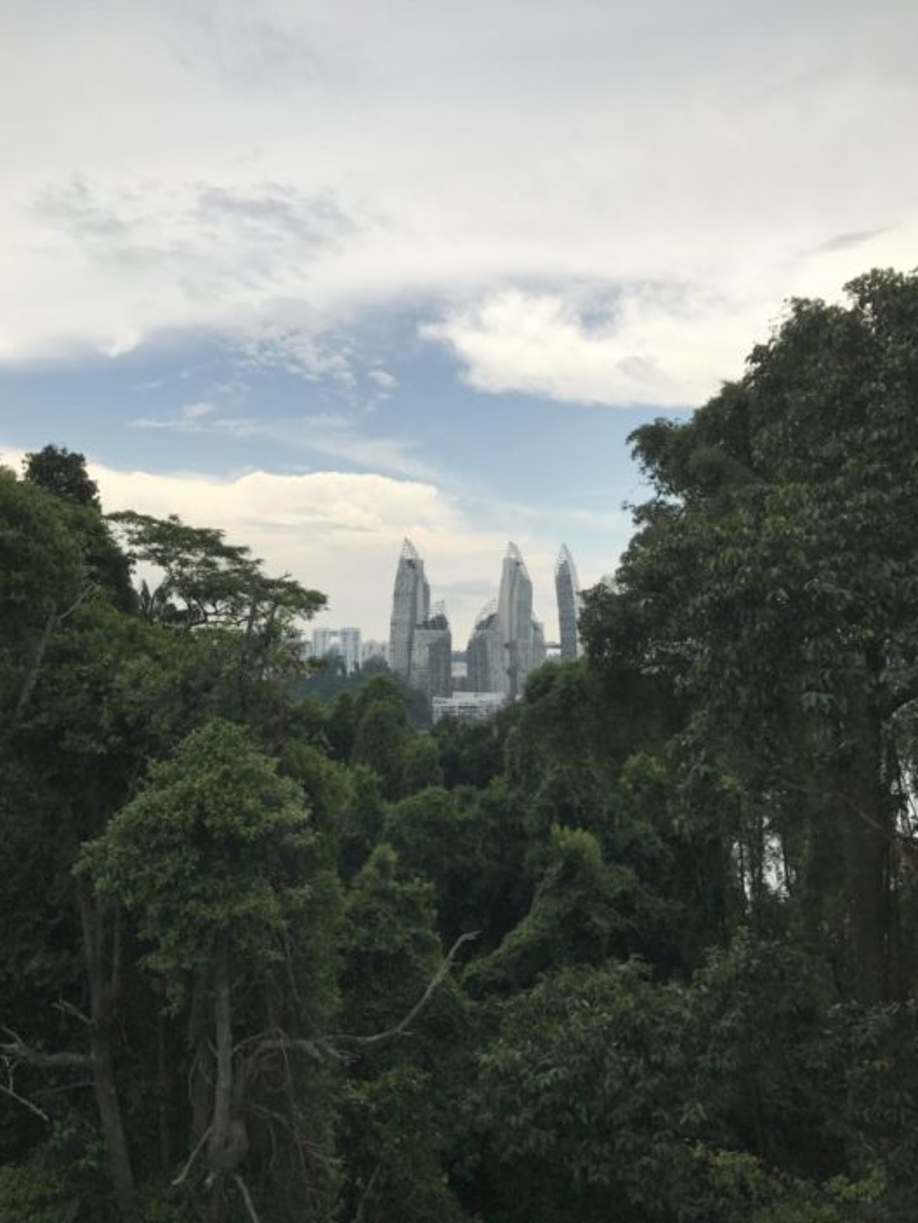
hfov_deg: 49.8
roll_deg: -0.1
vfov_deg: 63.4
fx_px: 990
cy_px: 612
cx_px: 459
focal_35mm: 28
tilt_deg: +3.1
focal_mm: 3.99
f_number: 1.8
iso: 20
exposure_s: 1/2398
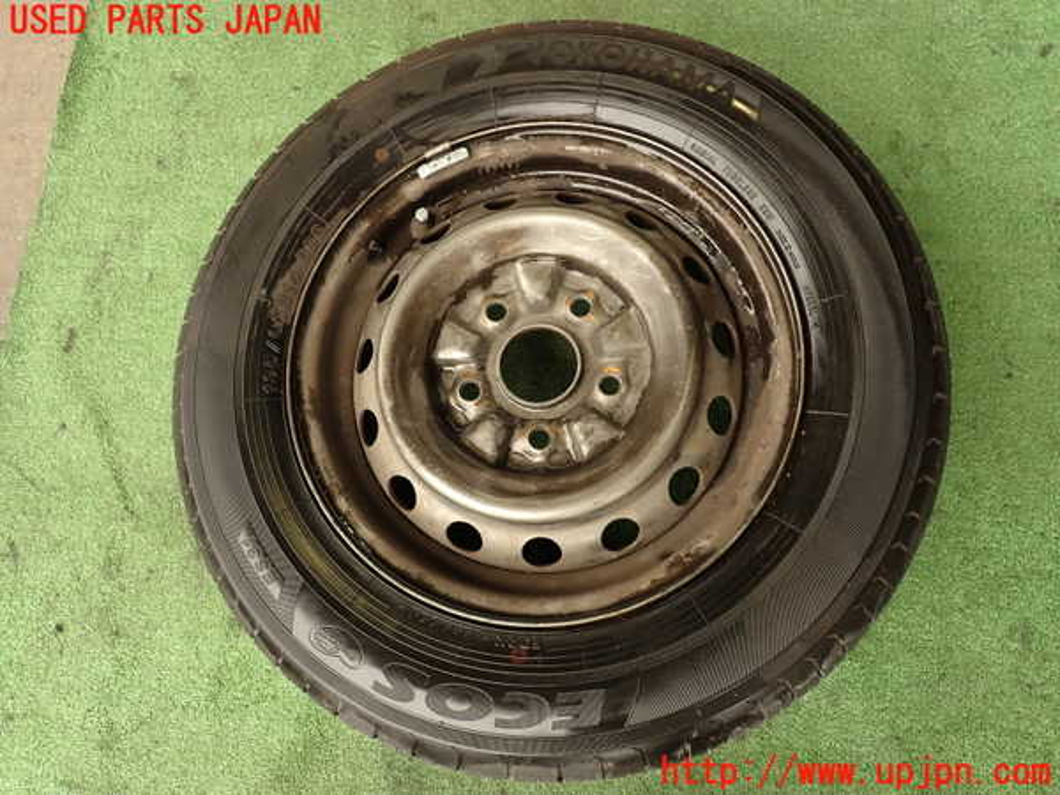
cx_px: 530
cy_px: 398
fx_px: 766
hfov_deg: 69.4
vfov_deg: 54.9
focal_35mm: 25
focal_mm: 4.5
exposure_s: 1/60
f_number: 2.8
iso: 100
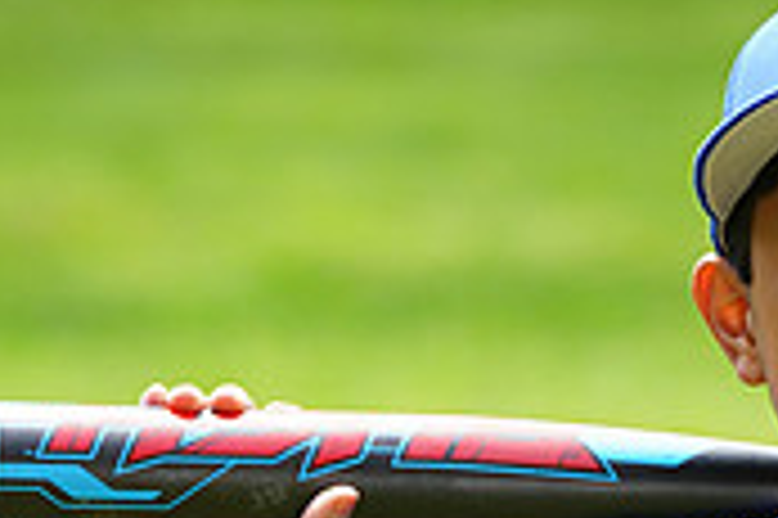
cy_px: 694
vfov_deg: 2.1
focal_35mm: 656
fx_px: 14163
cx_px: 760
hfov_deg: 3.1
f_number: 6.3
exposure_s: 1/200
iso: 200
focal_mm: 196
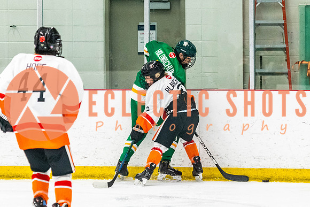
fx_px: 2220
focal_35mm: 258
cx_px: 196
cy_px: 131
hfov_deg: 8.0
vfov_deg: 5.3
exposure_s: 1/640
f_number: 2.8
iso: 1800
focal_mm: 102
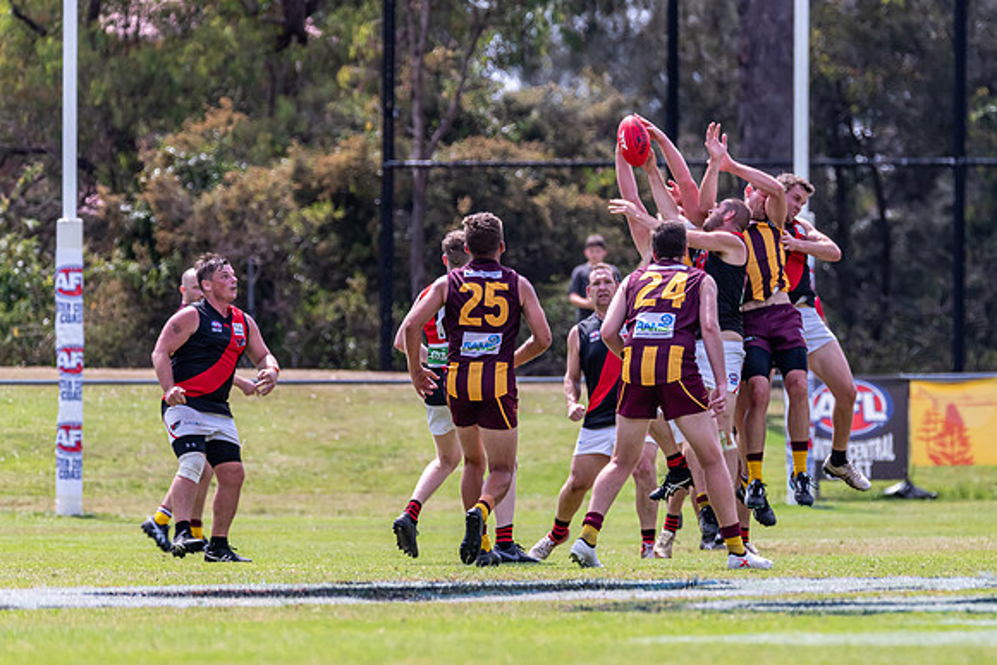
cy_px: 408
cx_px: 697
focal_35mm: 573
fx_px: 15884
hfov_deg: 3.6
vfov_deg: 2.4
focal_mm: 400
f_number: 6.3
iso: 800
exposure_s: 1/2000
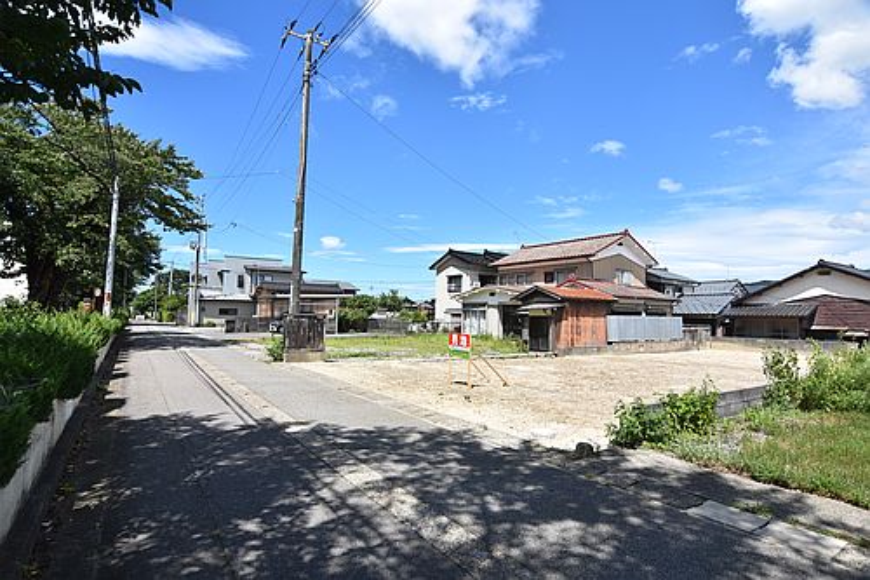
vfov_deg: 67.3
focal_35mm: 18
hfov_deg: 90.0
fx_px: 435
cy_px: 290
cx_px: 435
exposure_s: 1/400
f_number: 10
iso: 200
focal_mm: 12
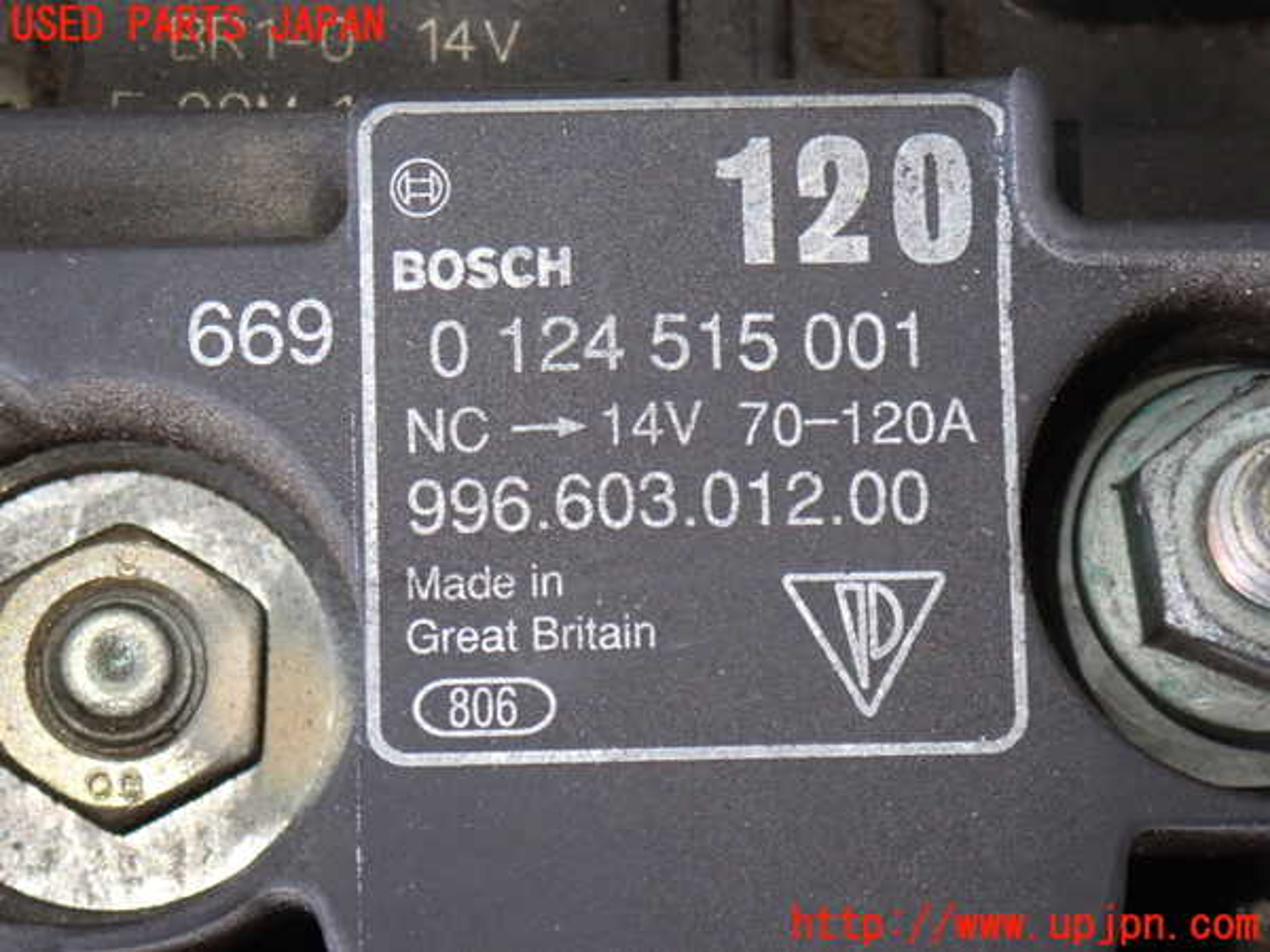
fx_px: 3449
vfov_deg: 15.7
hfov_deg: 20.9
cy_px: 476
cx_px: 635
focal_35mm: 94
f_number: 4.7
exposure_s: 1/60
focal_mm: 16.79
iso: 800
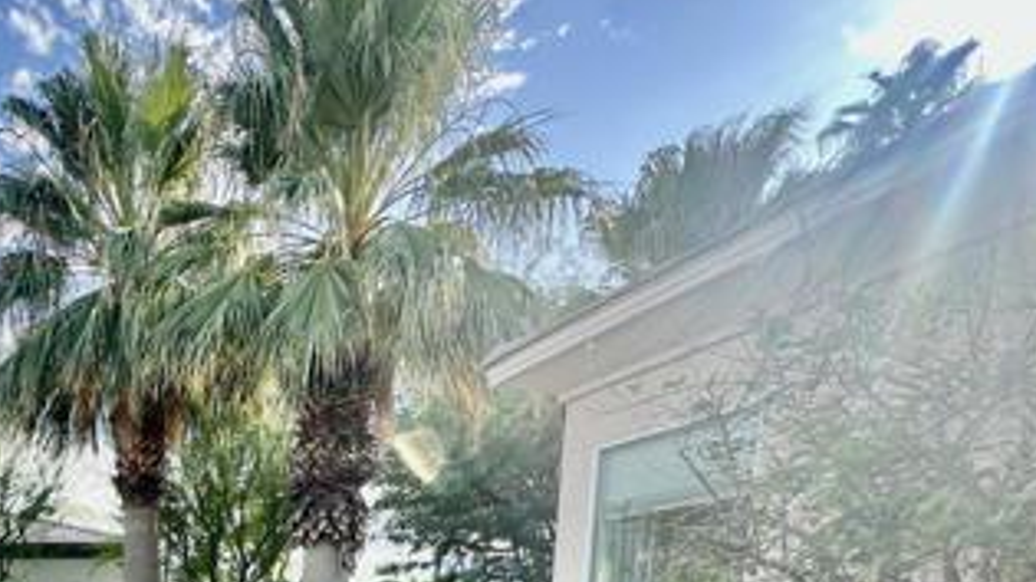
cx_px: 53
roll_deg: -0.1
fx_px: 851
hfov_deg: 52.7
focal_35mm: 31
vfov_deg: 30.1
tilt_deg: -7.9
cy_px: 756
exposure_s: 1/483
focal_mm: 2.22
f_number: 2.2
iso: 40
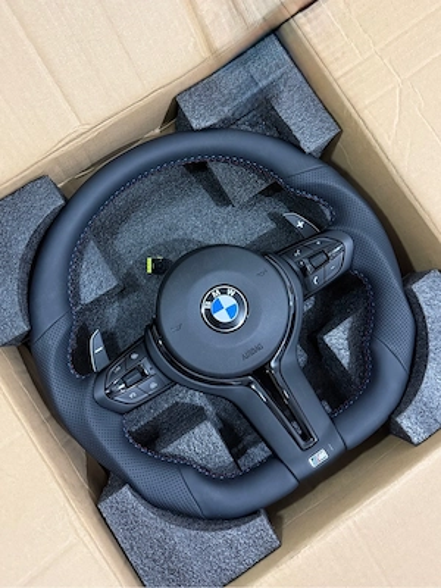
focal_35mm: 24
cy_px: 294
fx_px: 408
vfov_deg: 71.6
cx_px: 220
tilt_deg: -75.6
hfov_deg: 56.8
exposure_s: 1/54
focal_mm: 6.76
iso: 640
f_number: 1.78
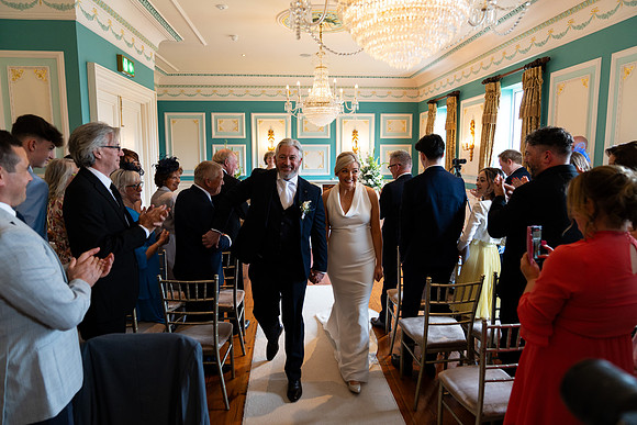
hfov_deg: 73.7
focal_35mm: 24
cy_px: 212
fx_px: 425
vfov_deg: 53.2
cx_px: 318
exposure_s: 1/160
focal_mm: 24
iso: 1000
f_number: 2.8
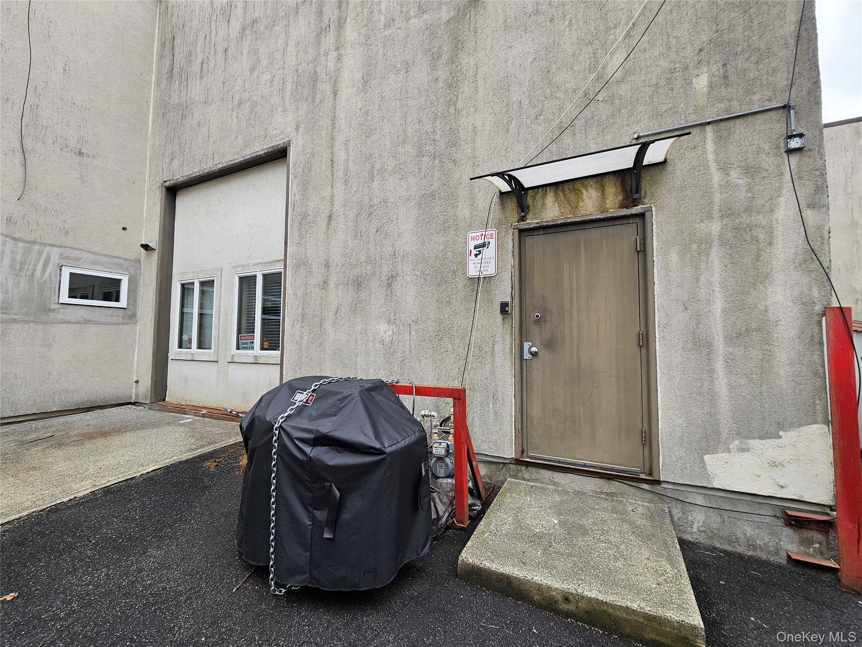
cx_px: 431
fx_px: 324
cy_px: 324
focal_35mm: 13
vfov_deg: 89.9
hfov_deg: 106.2
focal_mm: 2.2
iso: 50
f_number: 2.2
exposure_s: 1/100
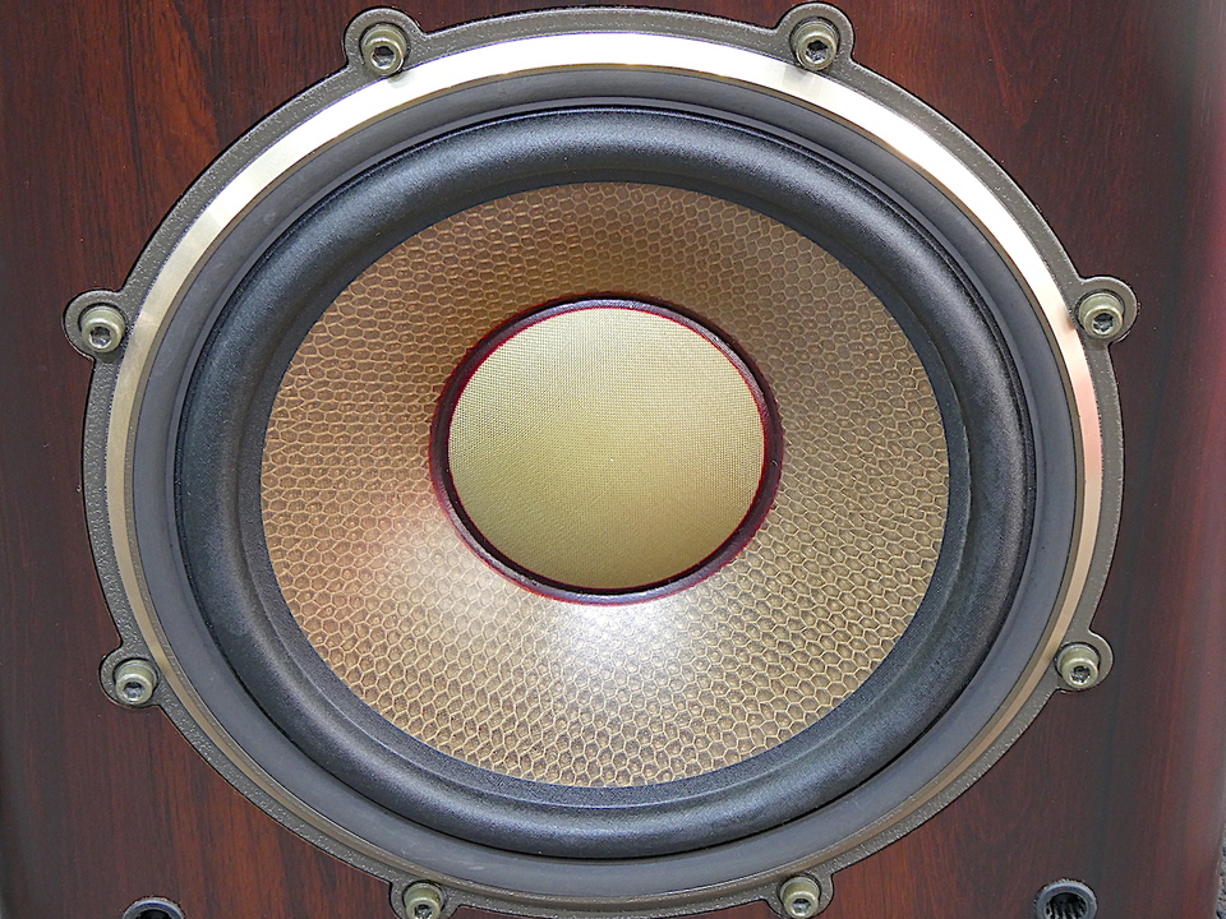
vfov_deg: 17.6
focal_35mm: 84
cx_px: 613
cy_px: 460
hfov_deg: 23.3
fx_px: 2975
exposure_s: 1/3.2
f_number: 4.8
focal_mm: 15
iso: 200
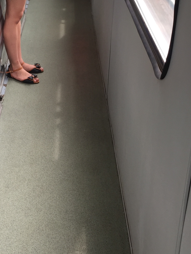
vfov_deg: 29.7
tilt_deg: -27.0
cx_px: 24
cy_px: 89
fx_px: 478
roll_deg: +1.0
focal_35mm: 65
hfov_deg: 22.1
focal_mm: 4.15
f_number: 2.2
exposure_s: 1/60
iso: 32
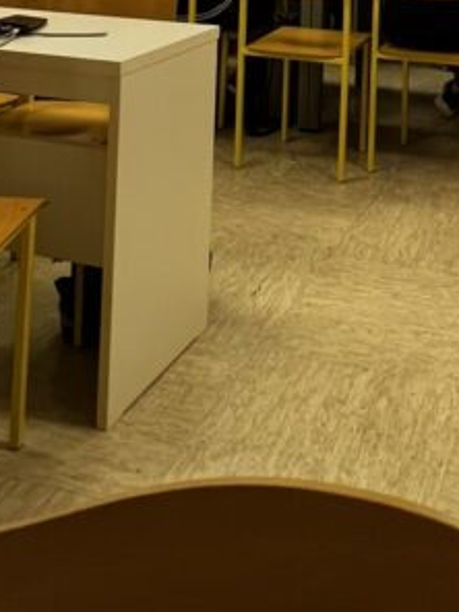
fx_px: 796
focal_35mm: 45
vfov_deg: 32.5
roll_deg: -1.2
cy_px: -170
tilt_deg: +2.7
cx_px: 401
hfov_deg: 30.9
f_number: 1.8
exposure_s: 1/100
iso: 160
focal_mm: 1.57
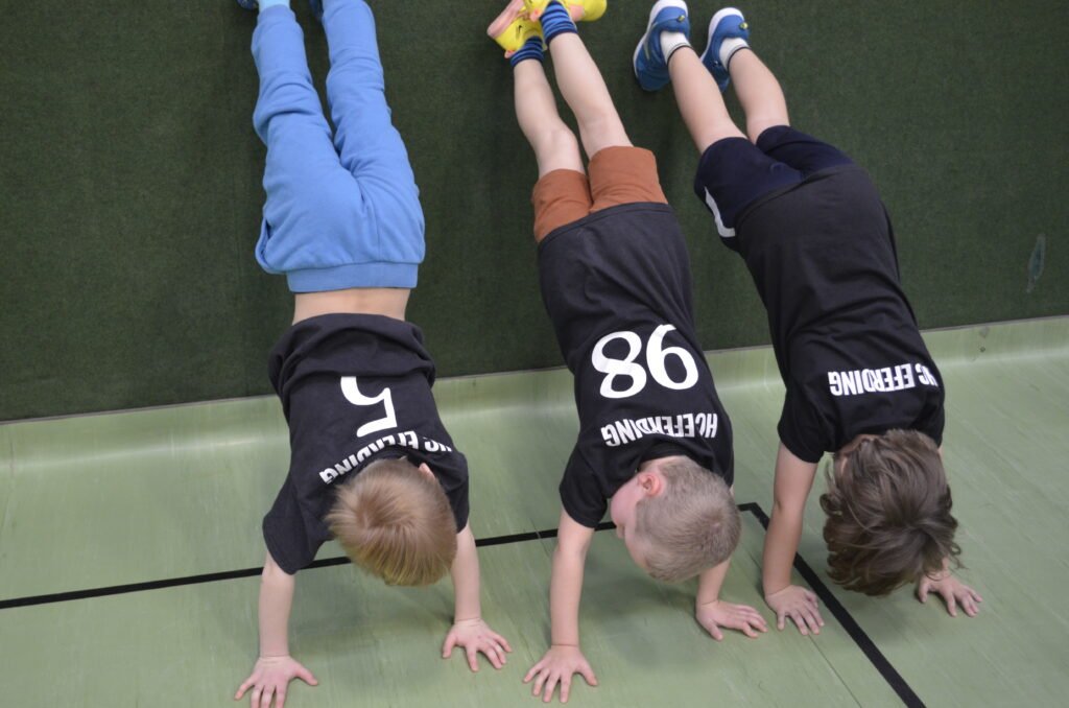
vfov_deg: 31.7
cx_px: 534
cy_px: 354
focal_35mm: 42
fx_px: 1244
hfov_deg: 46.5
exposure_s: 1/160
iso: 1600
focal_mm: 28
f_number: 4.5
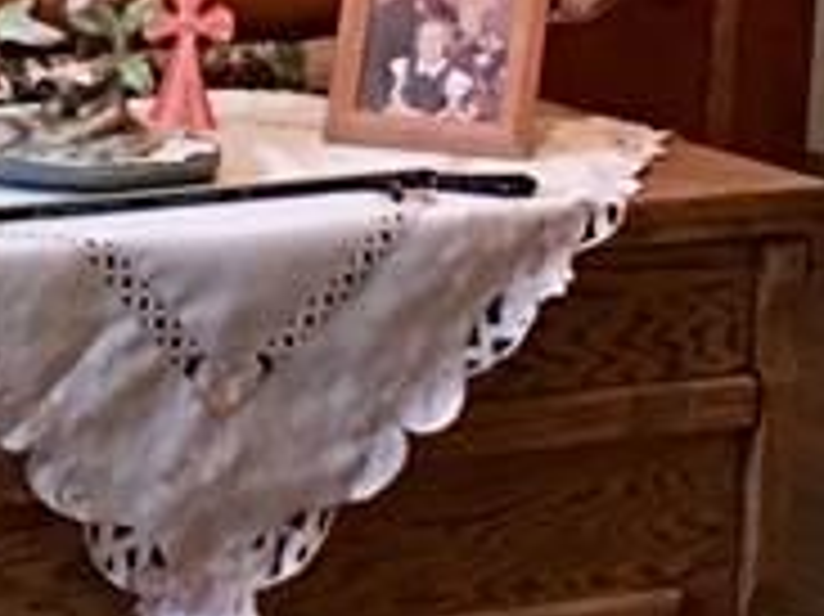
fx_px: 4829
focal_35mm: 203
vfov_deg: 7.2
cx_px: -320
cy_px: -301
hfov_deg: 9.5
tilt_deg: -5.2
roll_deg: -2.1
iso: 80
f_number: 2.2
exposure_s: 1/10
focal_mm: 4.15
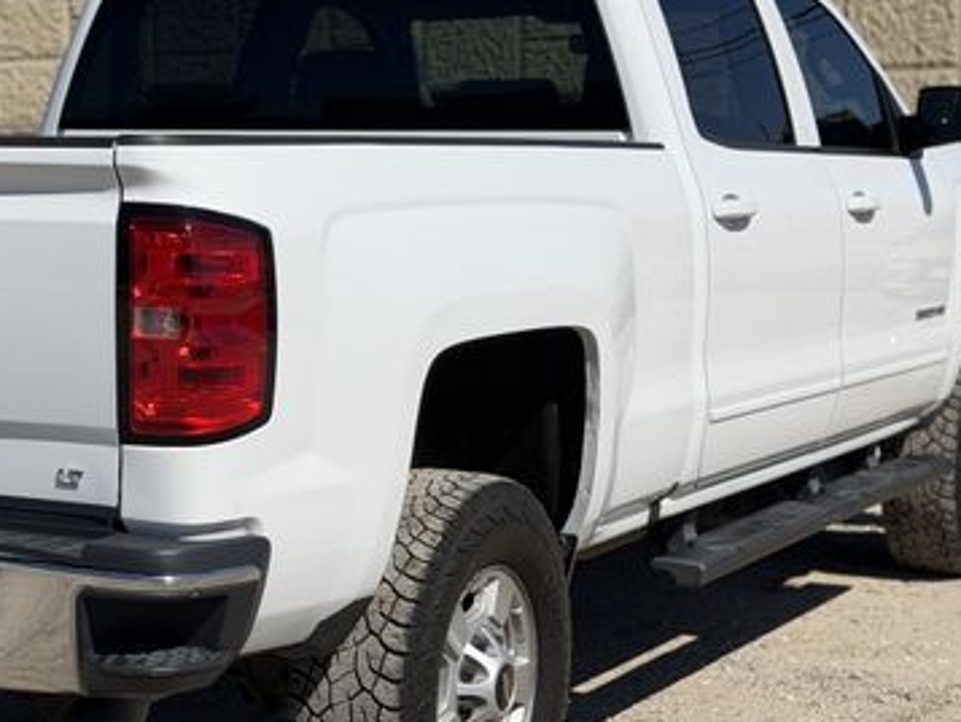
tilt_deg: -4.6
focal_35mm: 86
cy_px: 339
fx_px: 2388
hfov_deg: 22.5
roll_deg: +2.1
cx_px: 202
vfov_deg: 17.2
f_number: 1.78
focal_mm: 6.76
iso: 64
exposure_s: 1/11364
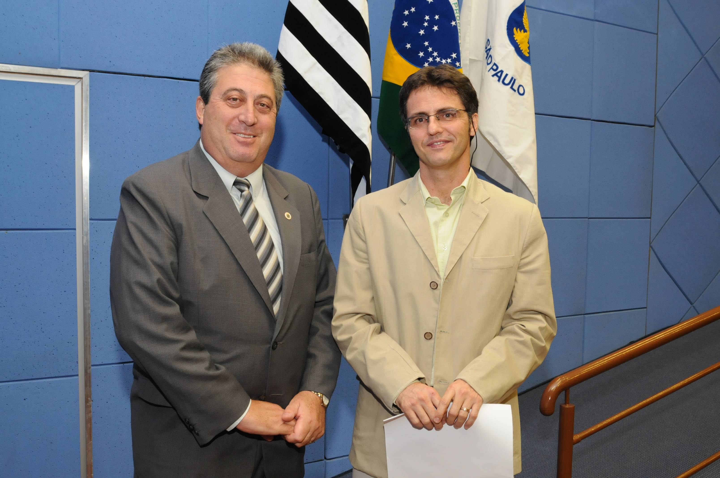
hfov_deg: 57.3
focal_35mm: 33
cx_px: 360
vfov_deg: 39.9
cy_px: 239
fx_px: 659
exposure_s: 1/60
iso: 800
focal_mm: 22
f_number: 7.1
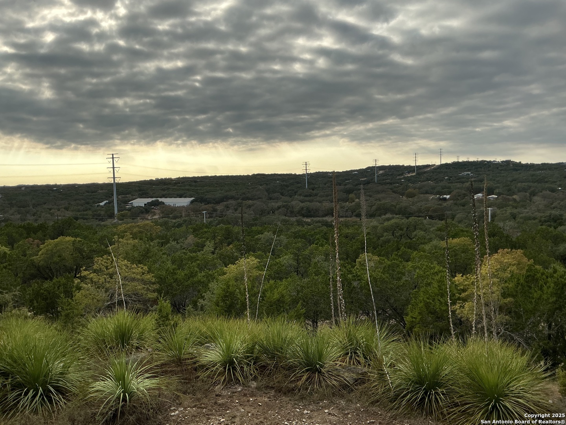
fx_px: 474
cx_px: 283
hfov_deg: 61.7
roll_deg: +2.1
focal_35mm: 29
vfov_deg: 48.2
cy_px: 212
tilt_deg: -3.8
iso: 25
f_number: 1.8
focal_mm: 3
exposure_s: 1/2538
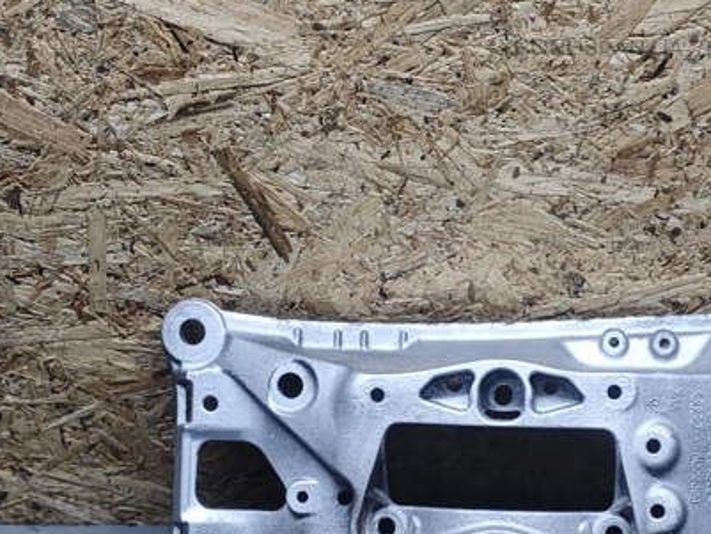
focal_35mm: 83
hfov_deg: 23.4
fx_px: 1705
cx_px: 489
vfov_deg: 17.7
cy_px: 413
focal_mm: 4.94
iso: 64
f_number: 1.5
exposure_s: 1/100
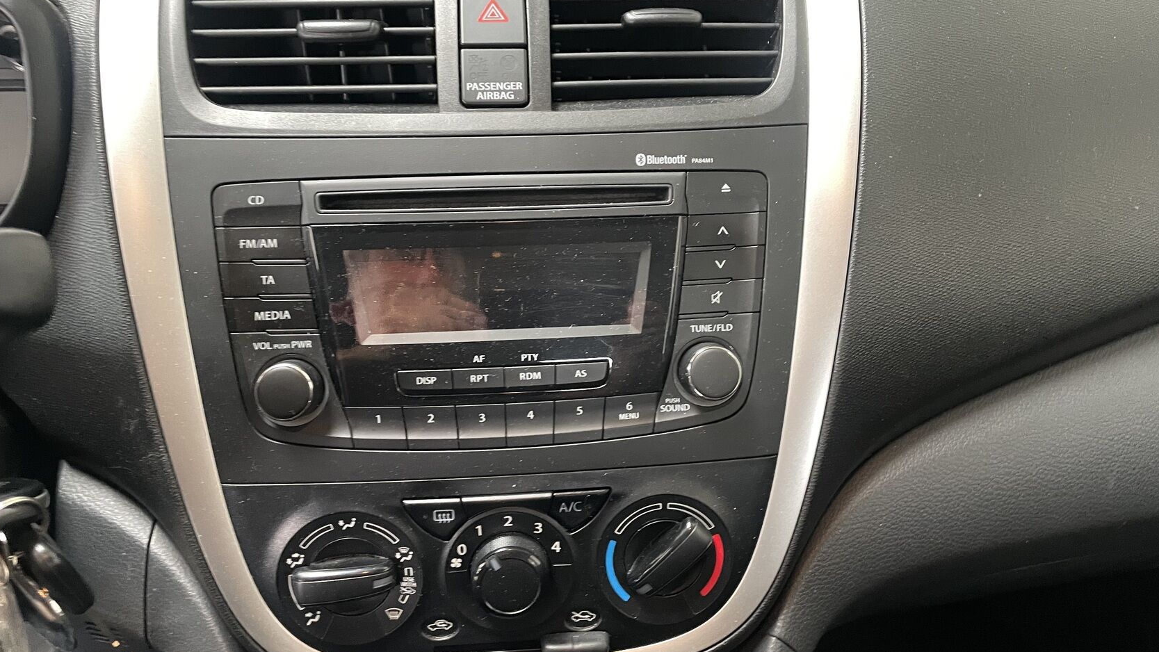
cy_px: 295
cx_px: 588
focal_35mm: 29
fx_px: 891
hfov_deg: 66.1
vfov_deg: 40.1
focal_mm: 4.2
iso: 640
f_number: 1.6
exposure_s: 1/33
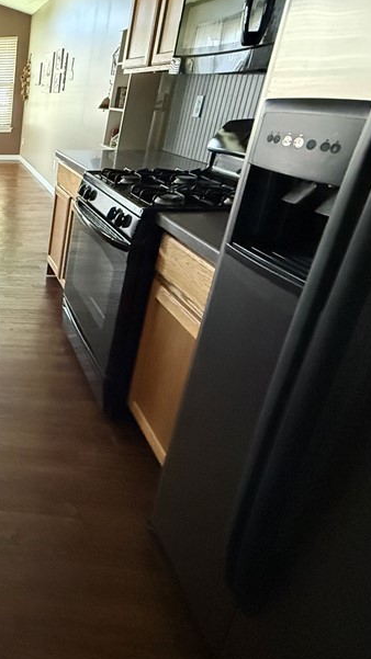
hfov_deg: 33.0
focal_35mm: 26
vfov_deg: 71.3
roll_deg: +1.5
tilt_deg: -21.7
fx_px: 455
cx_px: -110
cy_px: 270
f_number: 2.2
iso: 1250
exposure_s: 1/50
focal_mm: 2.22
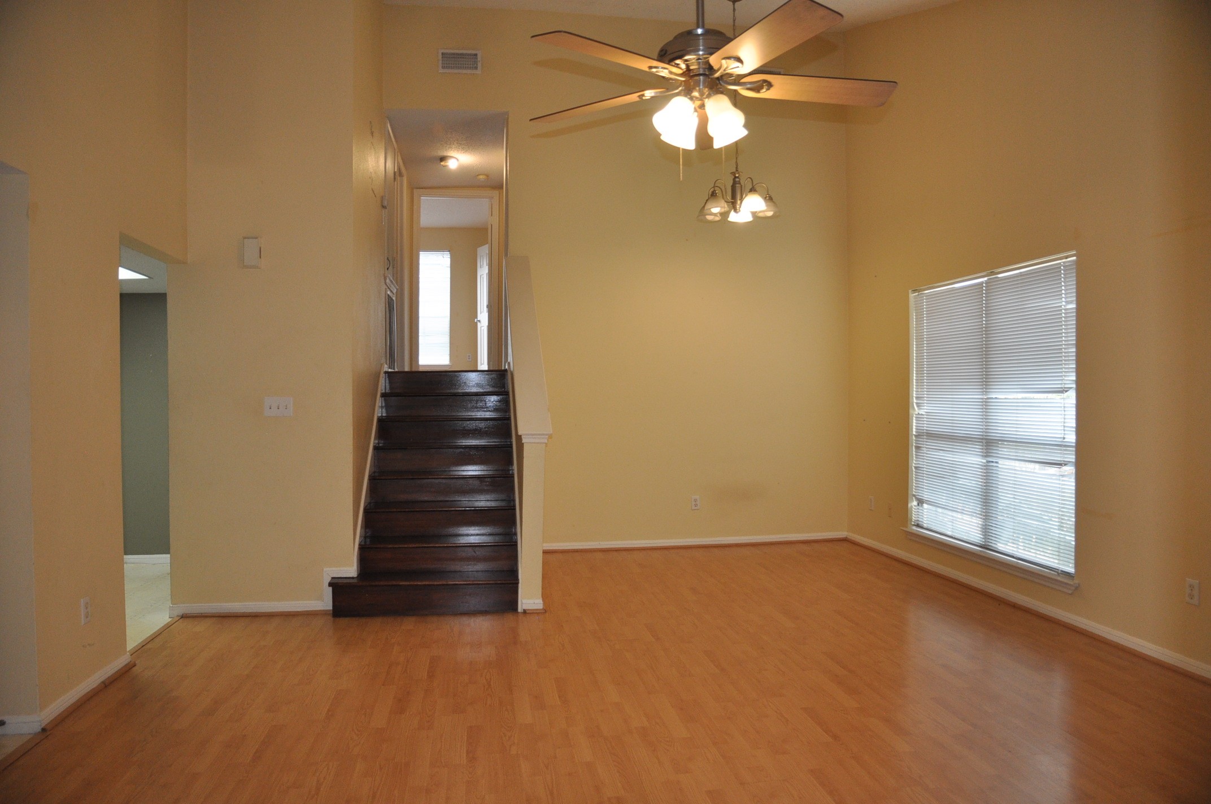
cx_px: 606
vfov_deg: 53.0
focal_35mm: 24
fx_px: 806
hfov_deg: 73.8
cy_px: 402
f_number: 3.5
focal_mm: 16
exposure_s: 1/125
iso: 720
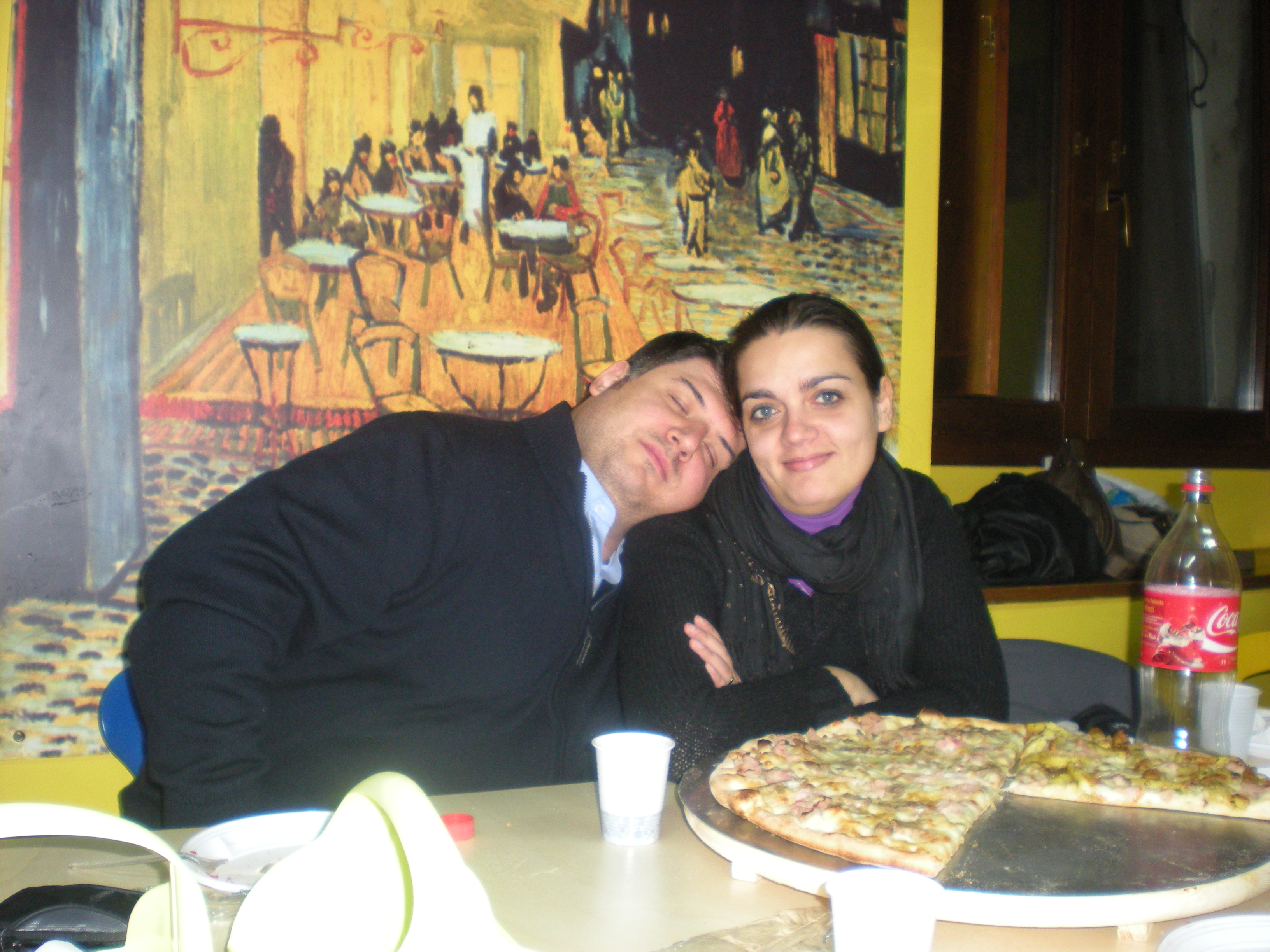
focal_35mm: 38
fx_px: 1394
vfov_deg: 37.7
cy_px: 476
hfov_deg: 49.0
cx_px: 635
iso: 227
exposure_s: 1/60
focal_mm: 6.3
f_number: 3.1
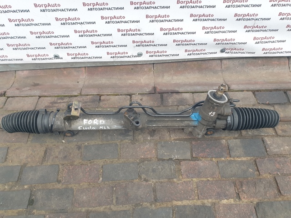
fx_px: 218
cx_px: 146
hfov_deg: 67.3
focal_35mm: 26
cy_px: 109
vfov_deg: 53.0
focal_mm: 4.3
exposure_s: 1/50
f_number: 2.4
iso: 100
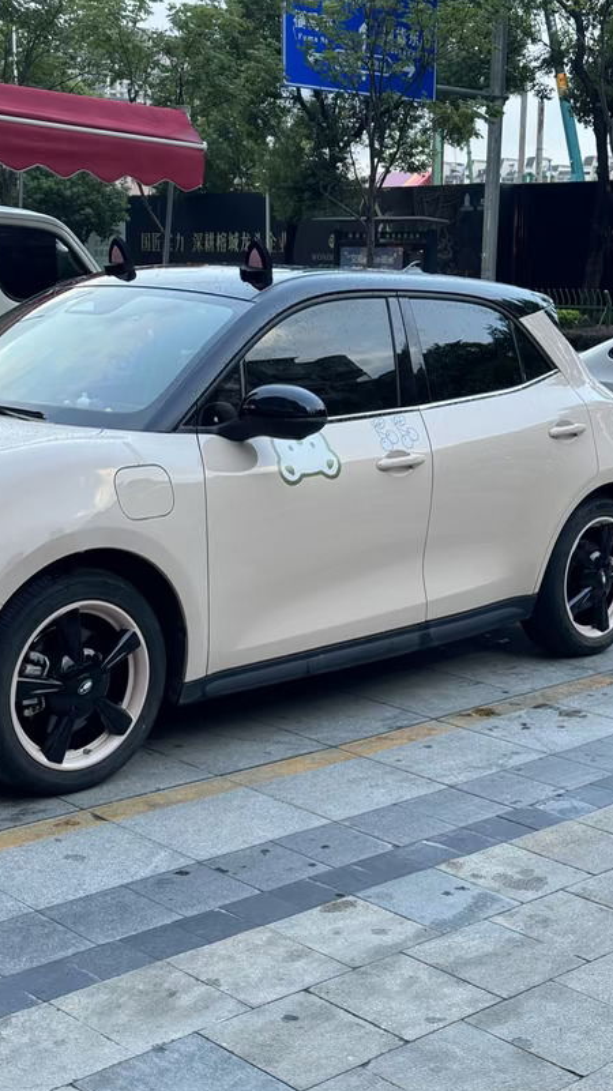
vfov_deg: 39.2
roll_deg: +0.0
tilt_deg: -9.4
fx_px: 1533
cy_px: 550
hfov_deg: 22.6
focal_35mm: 53
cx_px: 296
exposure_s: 1/121
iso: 50
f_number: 1.78
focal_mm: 6.76
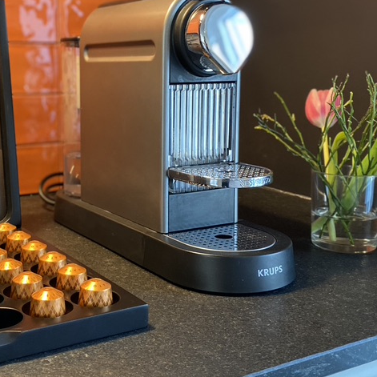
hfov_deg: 33.4
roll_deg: -0.1
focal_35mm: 50
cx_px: 98
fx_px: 616
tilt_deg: -6.9
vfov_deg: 33.9
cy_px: 146
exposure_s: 1/50
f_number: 1.8
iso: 250
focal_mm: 4.25
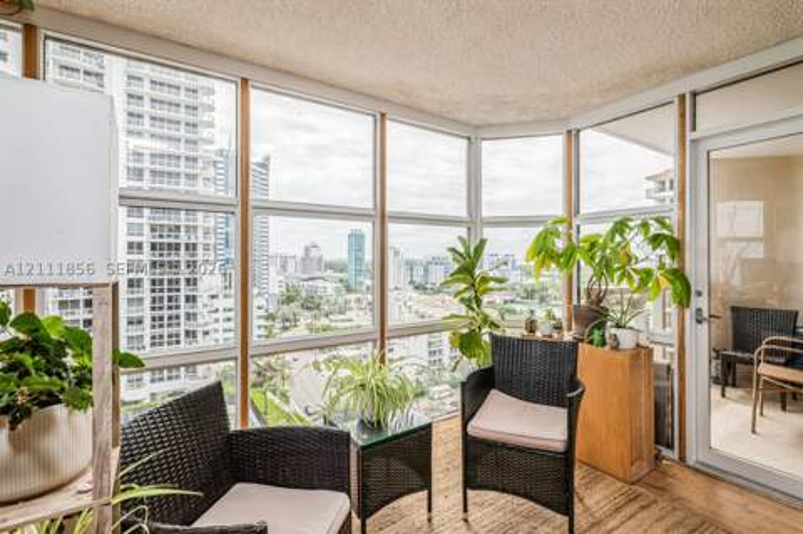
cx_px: 402
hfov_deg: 96.8
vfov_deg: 73.6
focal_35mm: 16
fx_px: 357
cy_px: 267
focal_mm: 16
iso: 200
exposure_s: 1/100
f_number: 10
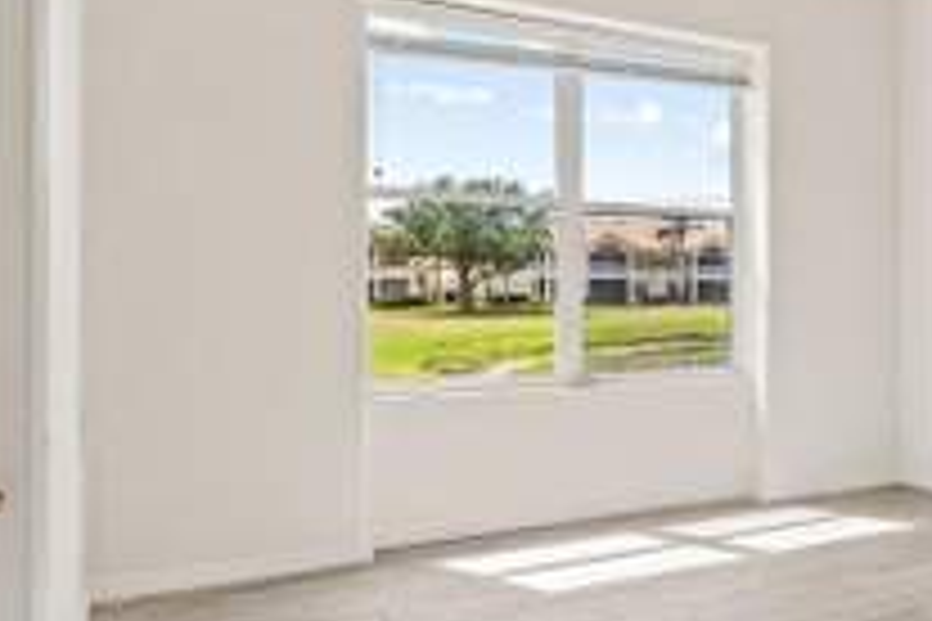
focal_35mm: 37
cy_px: 297
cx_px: 1022
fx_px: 958
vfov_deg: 35.9
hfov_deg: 41.5
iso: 320
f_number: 10
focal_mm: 16
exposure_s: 1/30
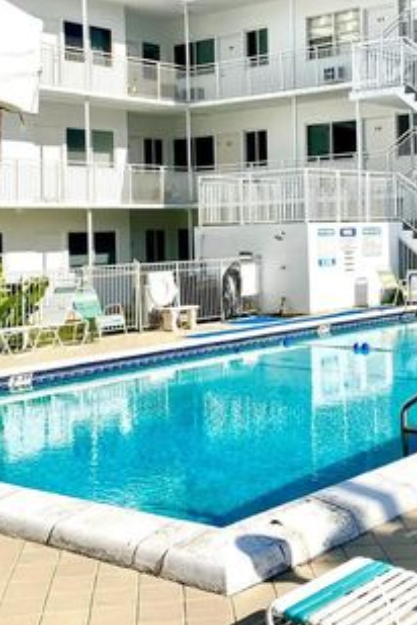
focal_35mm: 56
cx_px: 285
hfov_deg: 24.1
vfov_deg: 35.4
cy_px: 225
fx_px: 973
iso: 32
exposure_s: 1/3984
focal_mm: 4.25
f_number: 1.8
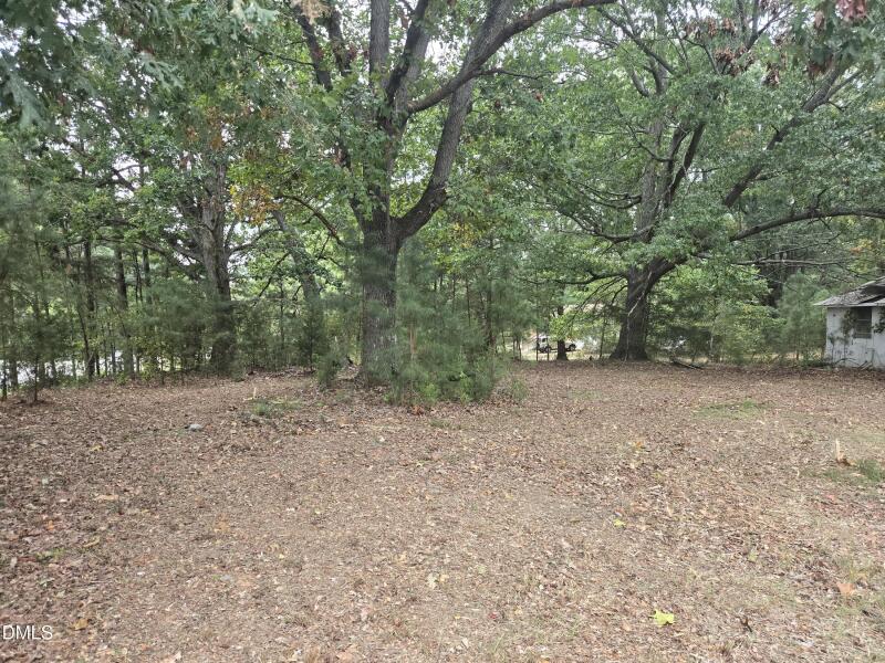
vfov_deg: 58.9
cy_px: 332
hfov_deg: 73.9
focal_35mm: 23
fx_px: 588
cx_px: 442
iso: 125
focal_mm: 5.4
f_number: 1.8
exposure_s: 1/180
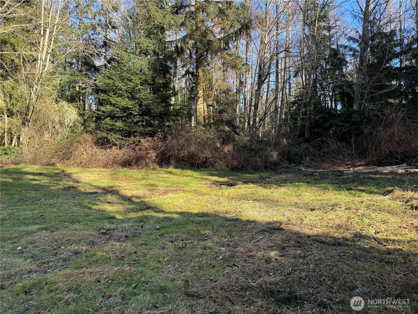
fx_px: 290
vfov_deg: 56.8
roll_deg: -0.3
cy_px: 157
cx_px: 209
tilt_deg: +0.2
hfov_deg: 71.6
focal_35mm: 24
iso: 80
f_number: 1.78
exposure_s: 1/756
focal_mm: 6.76
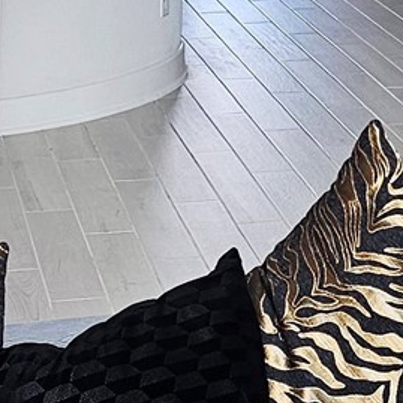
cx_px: 487
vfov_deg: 10.2
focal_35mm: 155
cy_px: -452
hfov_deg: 11.1
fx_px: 2042
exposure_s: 1/120
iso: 100
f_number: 1.7
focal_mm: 6.3
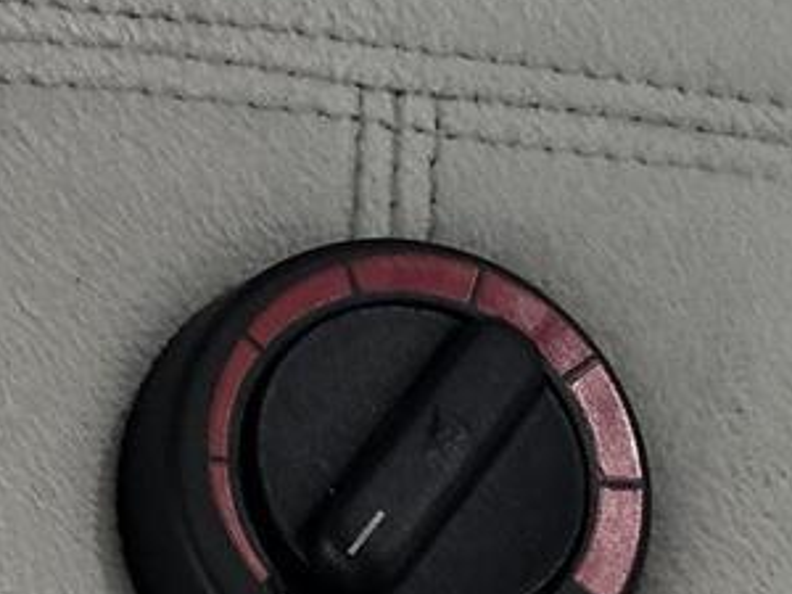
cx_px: 393
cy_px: 921
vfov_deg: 11.3
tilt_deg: +19.7
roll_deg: +4.5
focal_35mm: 125
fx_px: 2860
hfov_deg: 15.8
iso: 500
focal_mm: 5.96
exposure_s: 1/33
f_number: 1.6
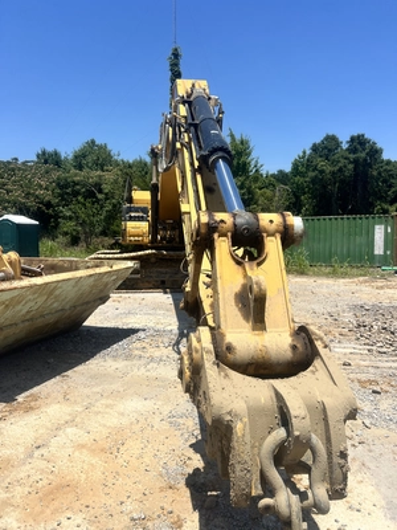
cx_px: 198
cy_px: 265
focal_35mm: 26
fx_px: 398
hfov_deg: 53.1
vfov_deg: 67.3
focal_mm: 5.7
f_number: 1.5
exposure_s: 1/4831
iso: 50
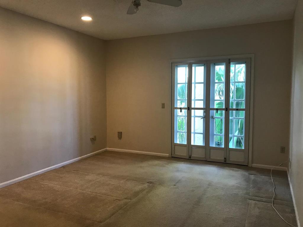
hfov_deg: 63.4
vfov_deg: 49.7
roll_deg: +1.1
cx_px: 152
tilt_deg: -4.4
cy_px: 114
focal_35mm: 28
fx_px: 245
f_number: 1.8
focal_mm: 3.99
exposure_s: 1/15
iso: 40
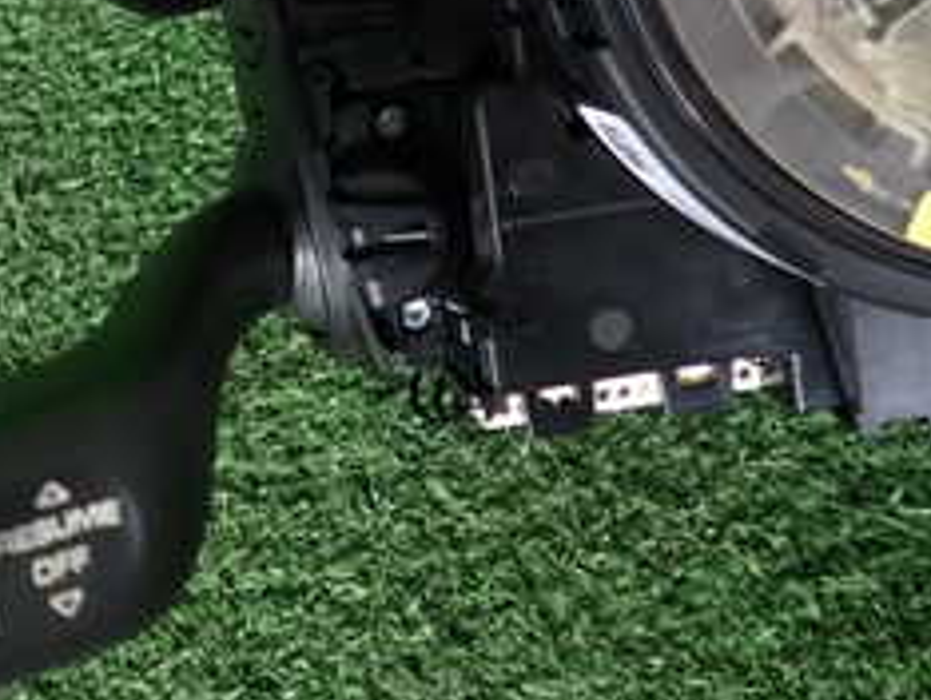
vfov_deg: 22.4
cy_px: 68
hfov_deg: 28.6
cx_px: 28
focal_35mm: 64
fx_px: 1723
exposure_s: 1/60
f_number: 2
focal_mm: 4.5
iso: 200
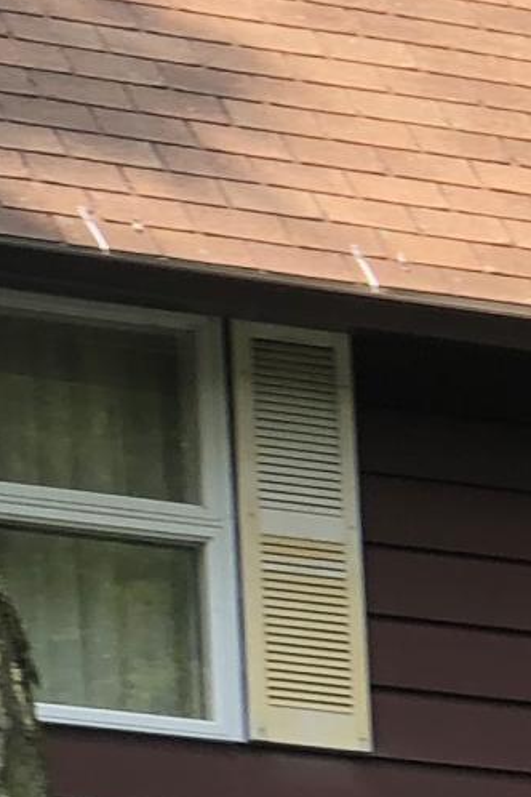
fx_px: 7898
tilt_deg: +13.0
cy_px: 611
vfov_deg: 5.8
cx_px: -574
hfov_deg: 3.8
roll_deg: +0.5
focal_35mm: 357
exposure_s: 1/164
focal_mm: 6.6
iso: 20
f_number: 2.8
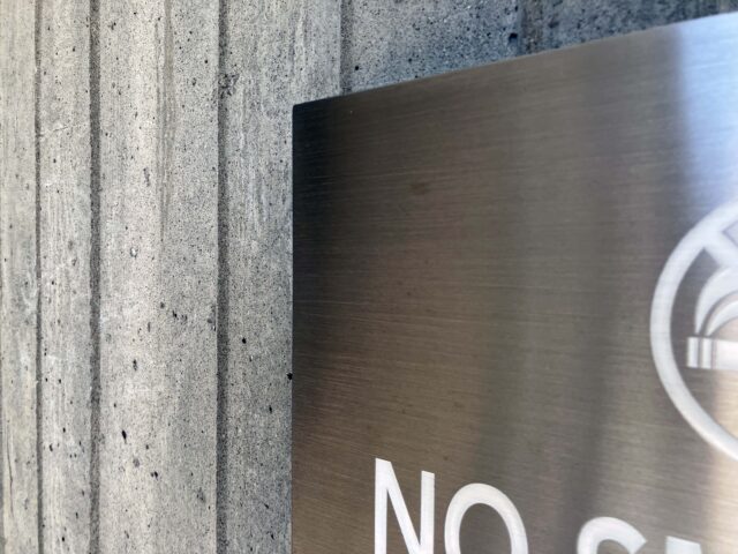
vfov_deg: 49.7
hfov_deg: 63.4
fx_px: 597
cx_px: 369
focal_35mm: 28
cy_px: 277
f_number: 1.8
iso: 32
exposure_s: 1/245
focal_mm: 3.99
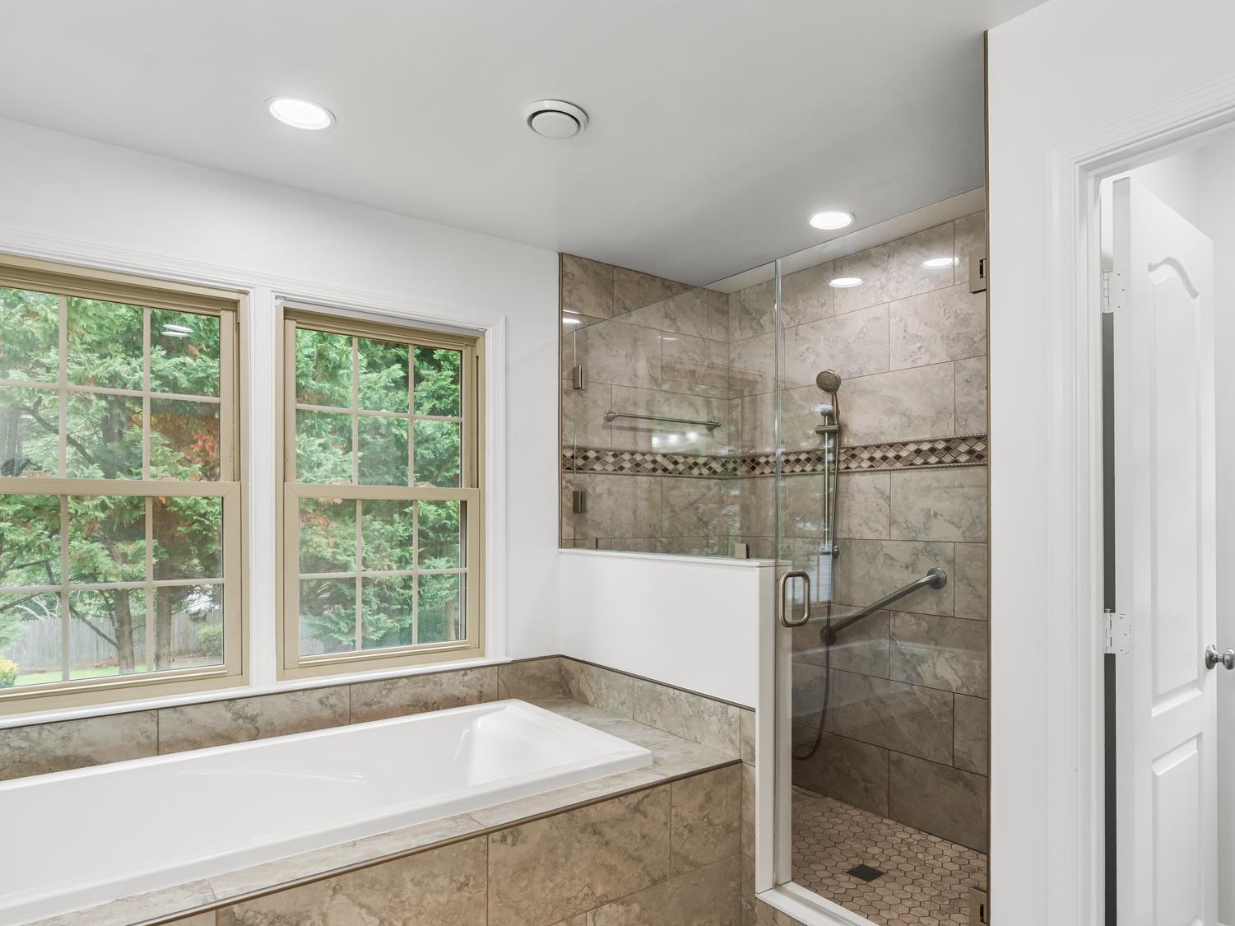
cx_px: 665
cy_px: 534
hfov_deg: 78.9
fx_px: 749
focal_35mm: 21
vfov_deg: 63.1
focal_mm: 16
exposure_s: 1/60
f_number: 6.3
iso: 640
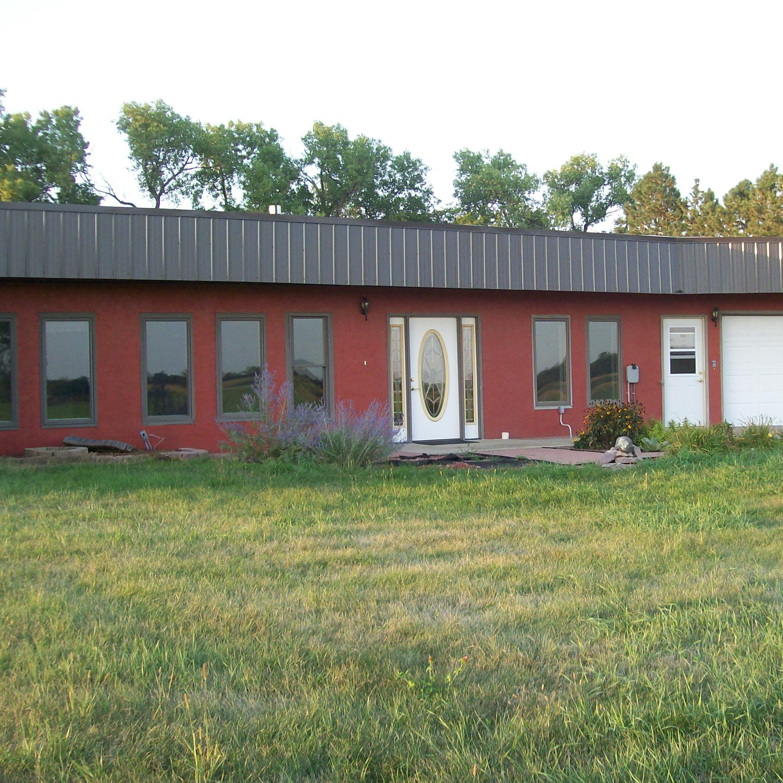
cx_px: 497
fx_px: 1100
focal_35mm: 43
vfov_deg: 39.2
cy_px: 387
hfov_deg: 38.9
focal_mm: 6
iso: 80
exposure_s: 1/118
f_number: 2.7
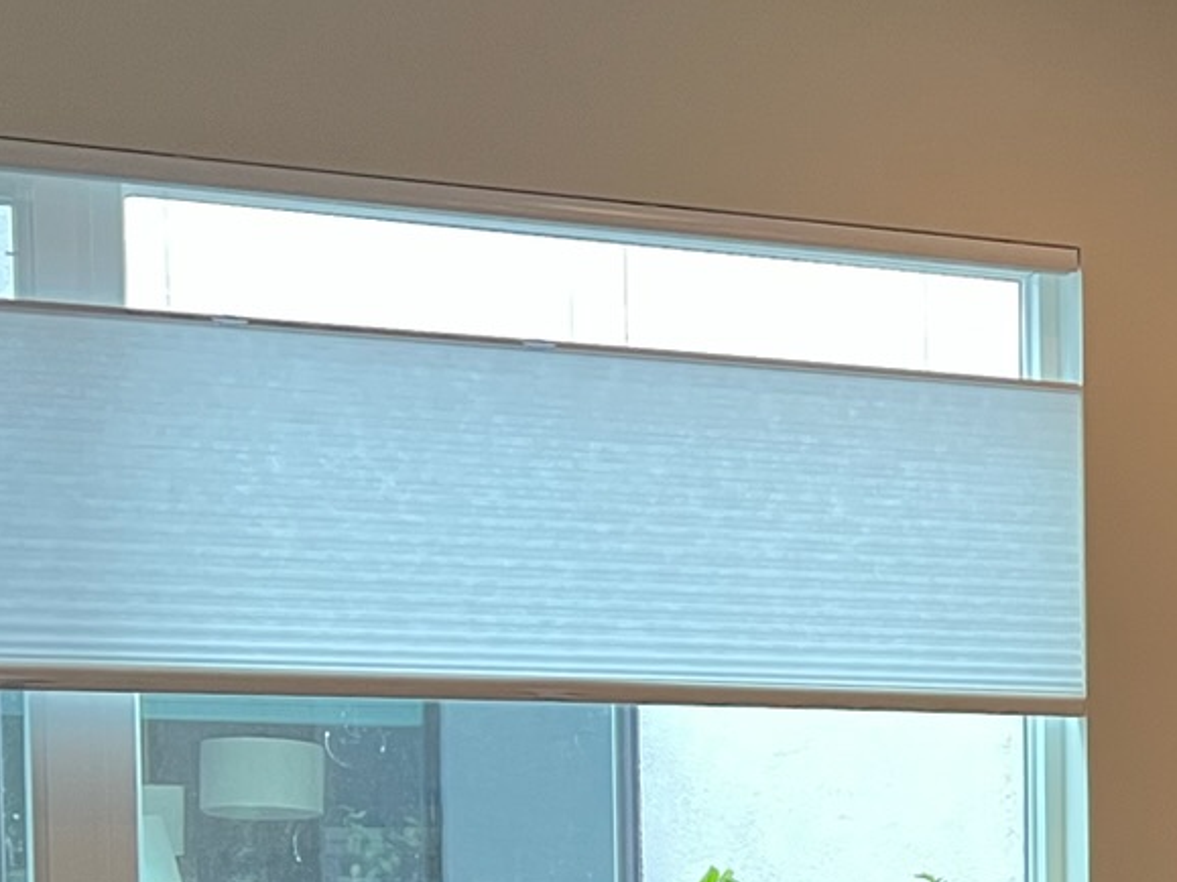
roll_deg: +0.0
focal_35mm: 92
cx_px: 1878
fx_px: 3128
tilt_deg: -4.2
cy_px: 923
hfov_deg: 18.3
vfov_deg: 15.7
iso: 160
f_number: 1.5
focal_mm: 5.7
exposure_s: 1/60
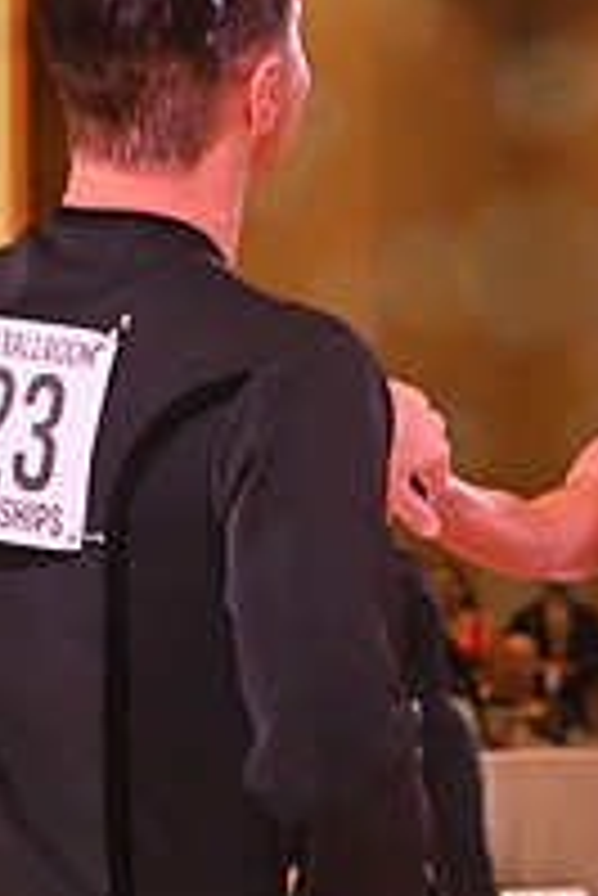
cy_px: 1081
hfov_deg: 6.7
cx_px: 645
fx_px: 5074
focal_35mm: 204
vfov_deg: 9.9
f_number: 5
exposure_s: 1/400
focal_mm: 70
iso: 2000
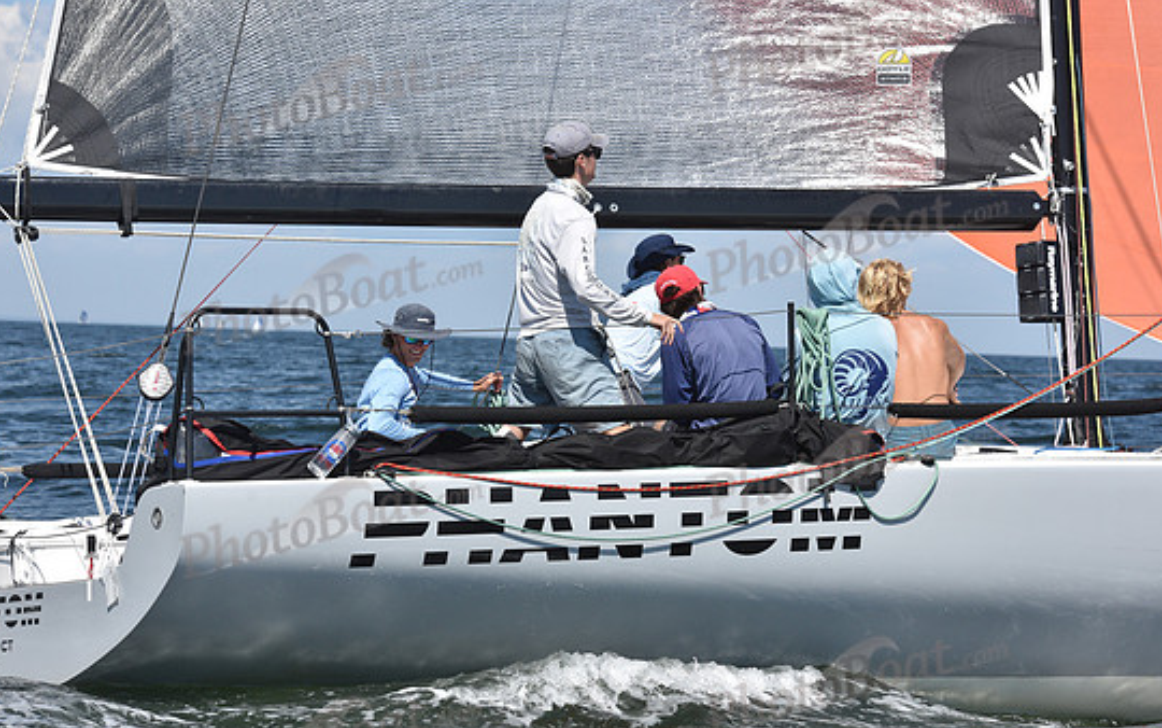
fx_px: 4024
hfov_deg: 16.4
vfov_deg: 10.3
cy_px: 380
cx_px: 596
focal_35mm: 127
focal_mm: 116
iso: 320
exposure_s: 1/1250
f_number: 9
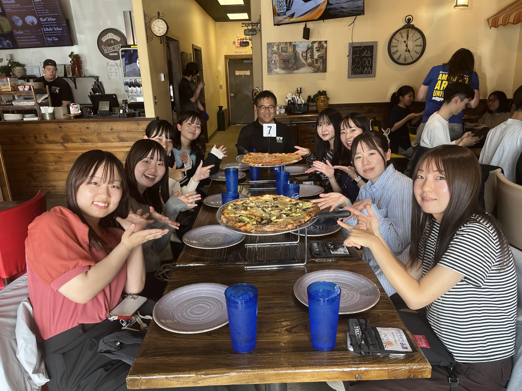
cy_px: 196
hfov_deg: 67.3
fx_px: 392
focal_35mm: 26
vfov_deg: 53.1
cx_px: 261
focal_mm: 5.1
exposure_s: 1/120
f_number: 1.6
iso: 80
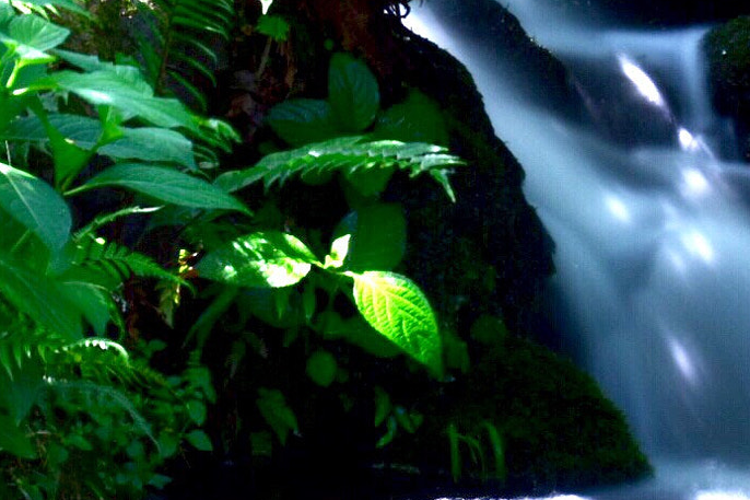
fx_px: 5103
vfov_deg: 5.6
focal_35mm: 245
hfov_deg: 8.4
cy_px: 135
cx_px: 559
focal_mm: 70
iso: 100
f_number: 11
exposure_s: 6
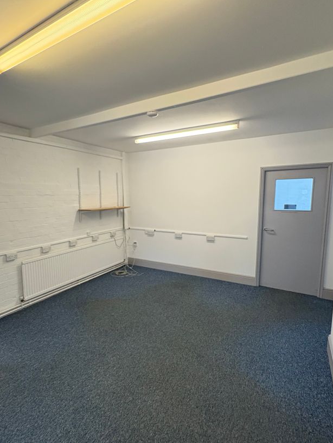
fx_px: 244
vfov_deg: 84.6
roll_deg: +0.9
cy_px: 224
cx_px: 136
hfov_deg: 68.1
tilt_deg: -6.5
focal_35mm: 19
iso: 400
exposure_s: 1/100
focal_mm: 2.22
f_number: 2.2
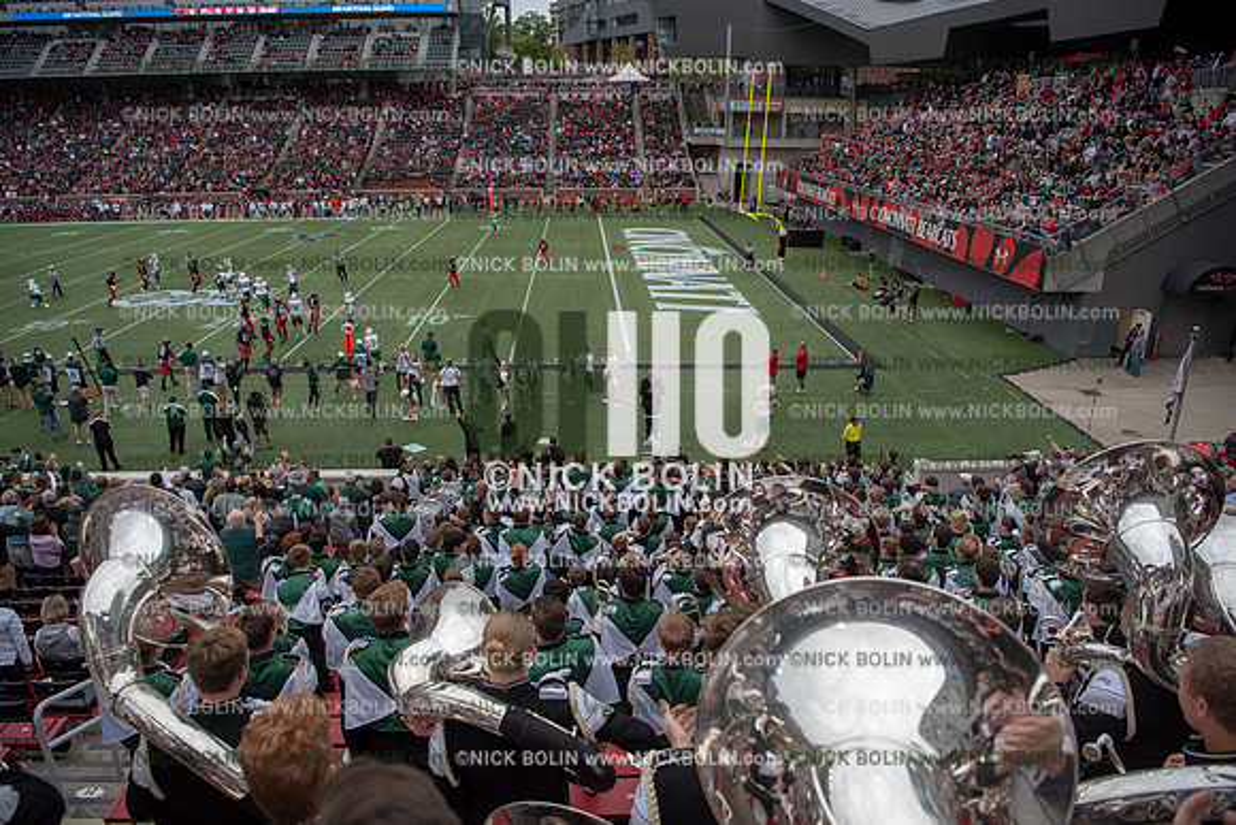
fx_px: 824
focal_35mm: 24
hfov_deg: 73.7
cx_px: 618
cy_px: 412
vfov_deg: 53.2
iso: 250
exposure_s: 1/1000
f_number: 3.5
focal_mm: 24
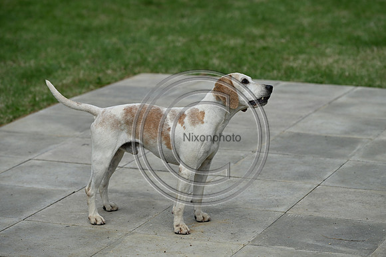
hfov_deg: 15.8
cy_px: 128
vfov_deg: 10.6
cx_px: 193
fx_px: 1394
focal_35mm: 130
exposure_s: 1/1250
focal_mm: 130
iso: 140
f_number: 4.5
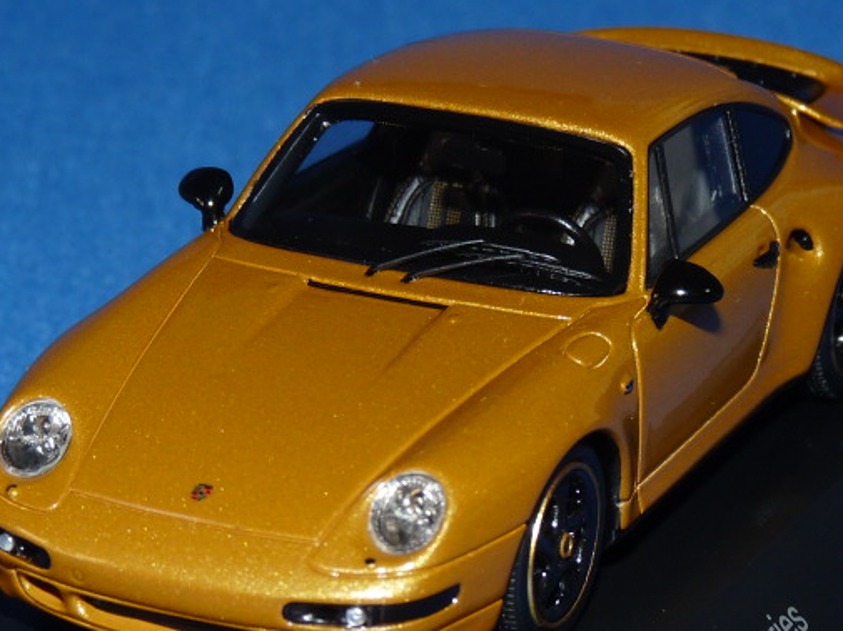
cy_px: 342
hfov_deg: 12.7
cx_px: 411
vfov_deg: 9.5
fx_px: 3796
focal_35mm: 156
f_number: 4
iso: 100
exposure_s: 1/40
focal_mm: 12.4
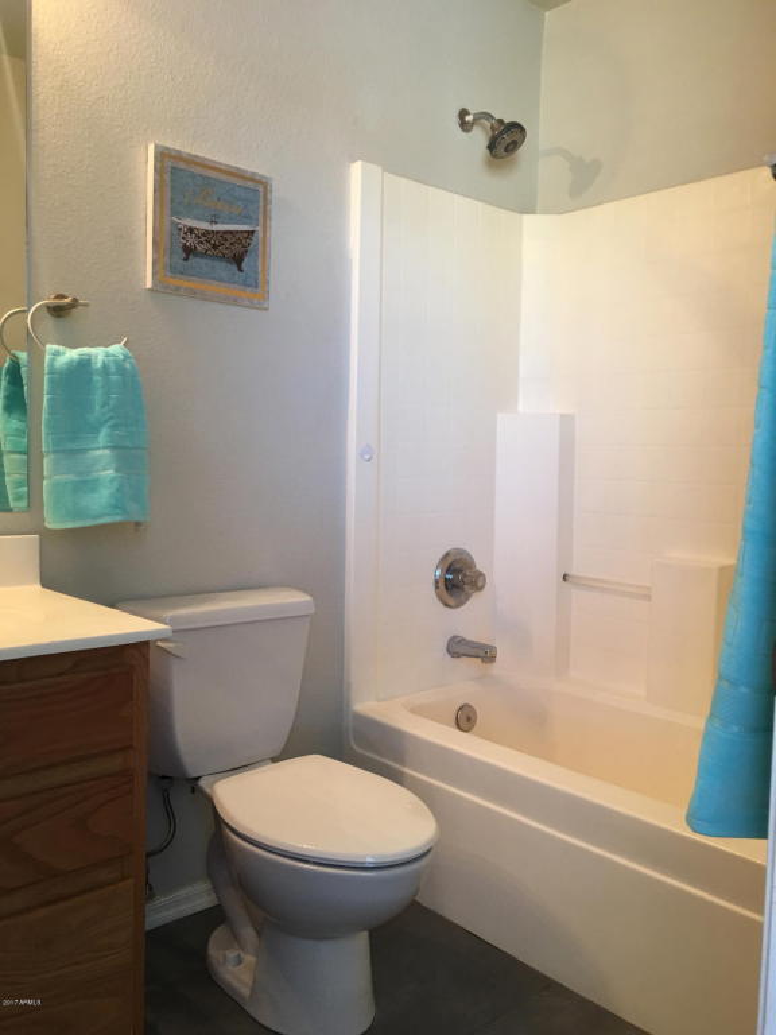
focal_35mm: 29
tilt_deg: -3.3
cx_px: 388
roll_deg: -1.0
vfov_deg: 61.7
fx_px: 867
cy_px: 518
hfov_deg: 48.2
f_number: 2.2
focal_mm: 4.15
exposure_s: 1/15
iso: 40
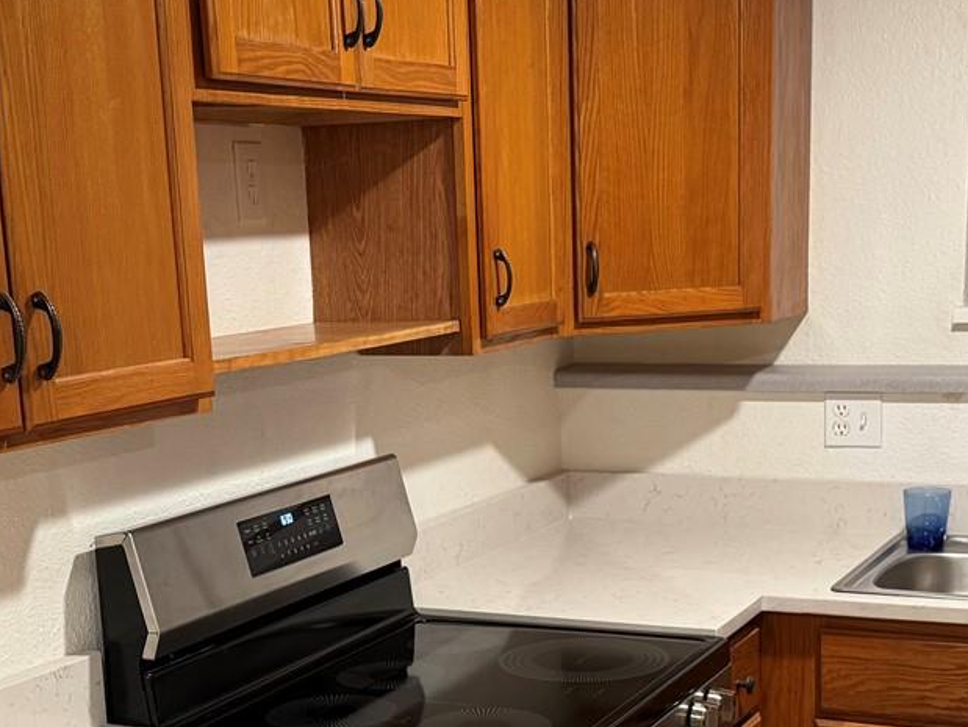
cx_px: 486
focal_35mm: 62
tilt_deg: -12.5
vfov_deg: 23.3
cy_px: 591
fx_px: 1735
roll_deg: +1.8
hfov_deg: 31.2
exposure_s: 1/60
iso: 320
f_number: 1.78
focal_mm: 6.76
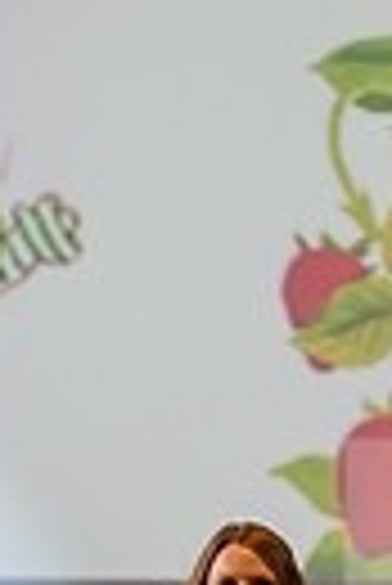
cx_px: 275
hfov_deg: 4.4
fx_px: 5066
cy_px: 720
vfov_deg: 6.6
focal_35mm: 311
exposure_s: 1/320
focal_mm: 90
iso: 2500
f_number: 3.2
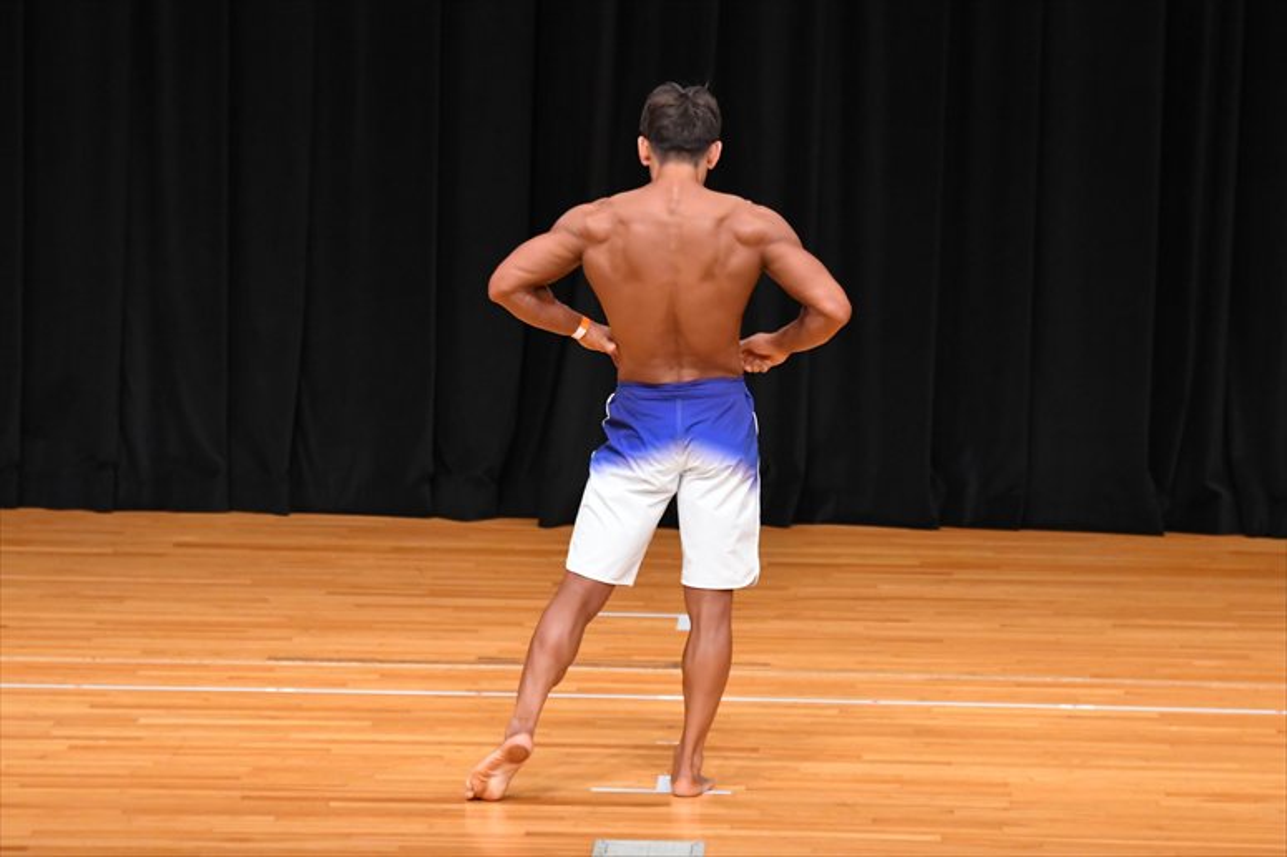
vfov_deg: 5.1
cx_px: 644
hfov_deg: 7.6
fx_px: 9648
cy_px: 428
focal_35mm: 270
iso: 4000
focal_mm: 180
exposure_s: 1/400
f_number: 5.6
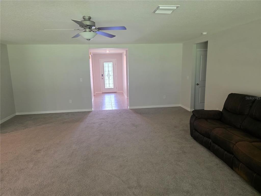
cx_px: 130
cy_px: 98
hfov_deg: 73.9
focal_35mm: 23
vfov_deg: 58.9
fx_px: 173
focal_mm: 6.3
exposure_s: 1/120
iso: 640
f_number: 1.7
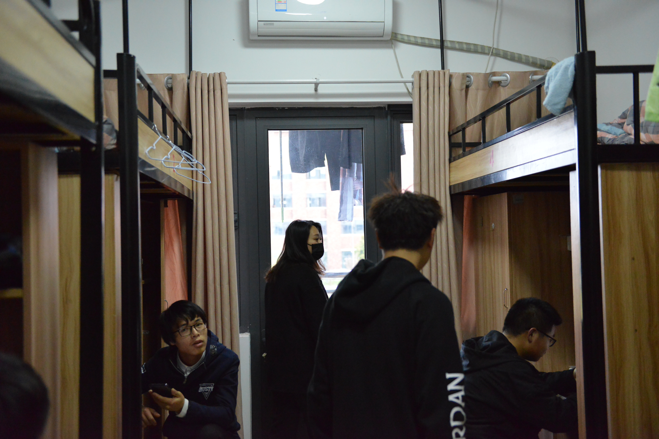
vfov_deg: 33.4
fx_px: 732
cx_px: 330
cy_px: 220
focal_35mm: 40
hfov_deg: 48.5
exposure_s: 1/400
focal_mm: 40
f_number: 2.8
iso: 6400
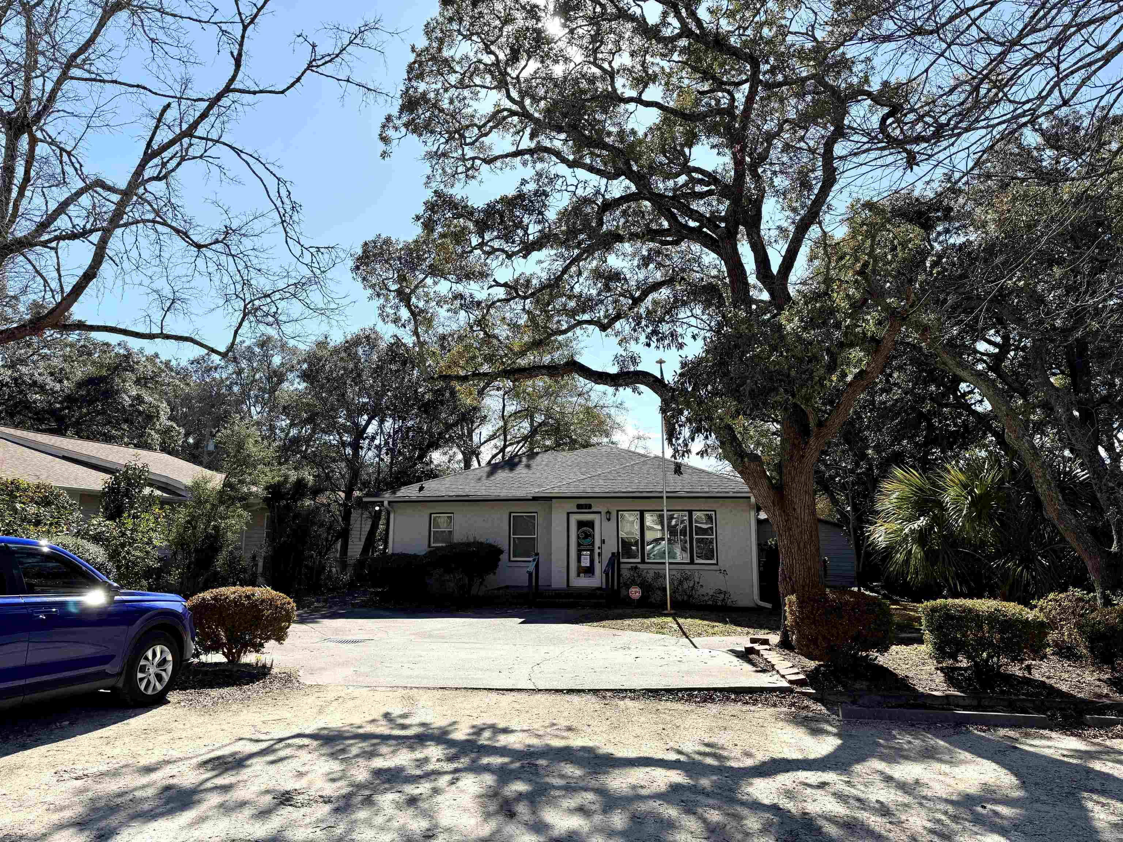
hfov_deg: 71.6
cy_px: 421
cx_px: 562
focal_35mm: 24
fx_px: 779
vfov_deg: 56.8
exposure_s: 1/3759
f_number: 1.78
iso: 80
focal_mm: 6.76
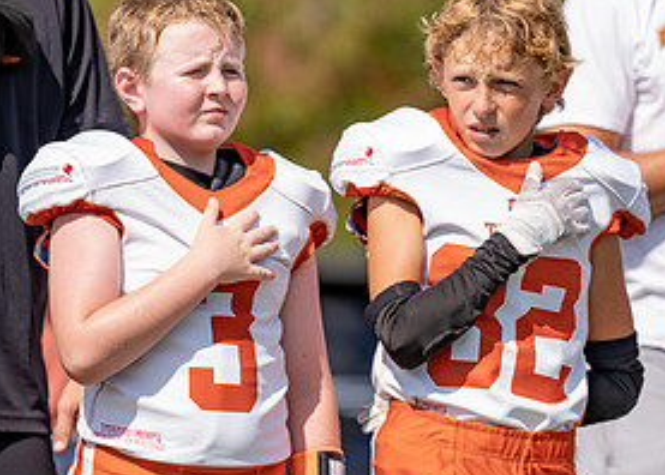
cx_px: 214
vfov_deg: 3.3
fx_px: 8293
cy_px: 314
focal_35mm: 439
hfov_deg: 4.6
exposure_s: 1/1600
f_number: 2.8
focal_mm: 200
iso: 100
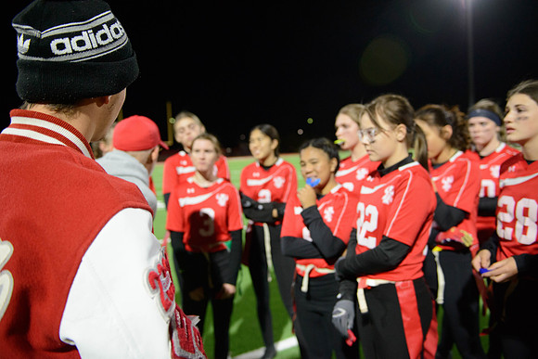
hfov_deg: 58.7
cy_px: 180
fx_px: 478
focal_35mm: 32
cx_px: 269
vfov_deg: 41.1
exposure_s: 1/320
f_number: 2.8
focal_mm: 32
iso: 3200
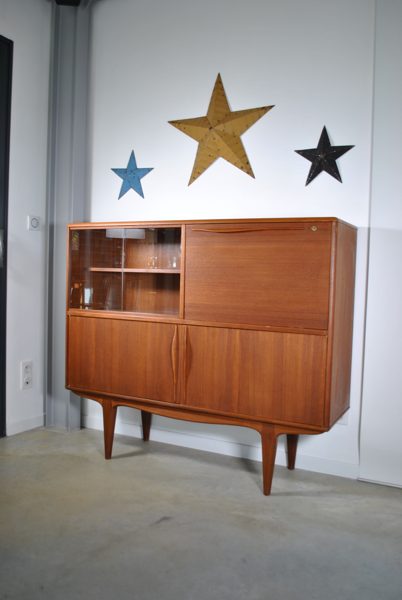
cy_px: 300
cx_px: 201
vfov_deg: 61.9
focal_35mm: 30
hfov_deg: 43.7
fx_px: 501
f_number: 3.8
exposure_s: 1/20
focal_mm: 20
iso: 100
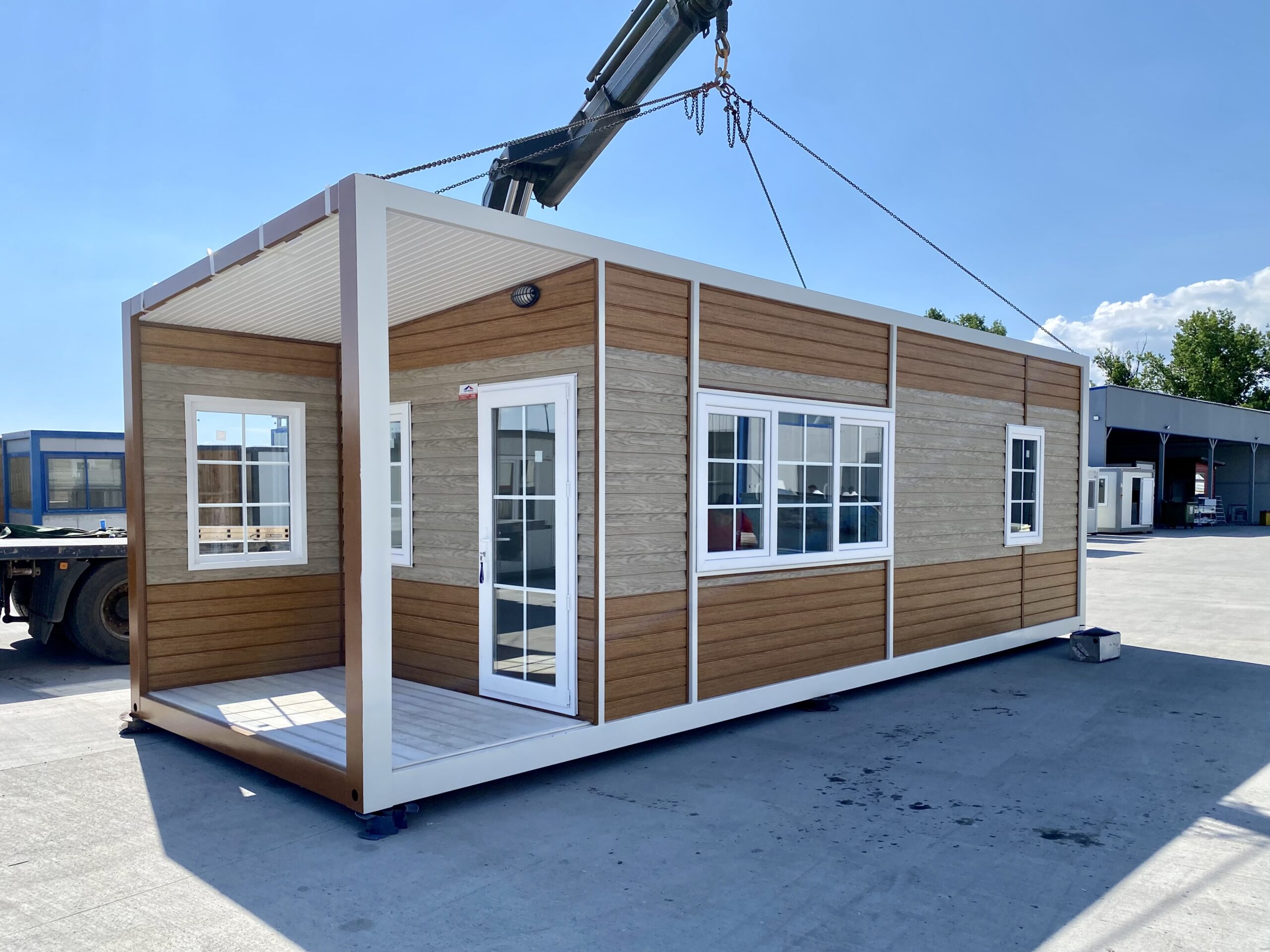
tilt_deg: +0.2
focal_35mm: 26
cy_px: 476
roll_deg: -2.6
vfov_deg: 53.1
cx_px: 635
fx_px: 954
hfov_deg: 67.3
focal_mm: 4.25
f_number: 1.8
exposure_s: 1/3300
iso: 32
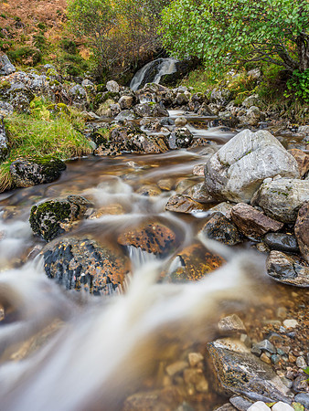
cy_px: 206
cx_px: 154
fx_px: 285
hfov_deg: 56.9
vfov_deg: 71.6
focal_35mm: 24
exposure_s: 6
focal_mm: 12
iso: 200
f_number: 7.1
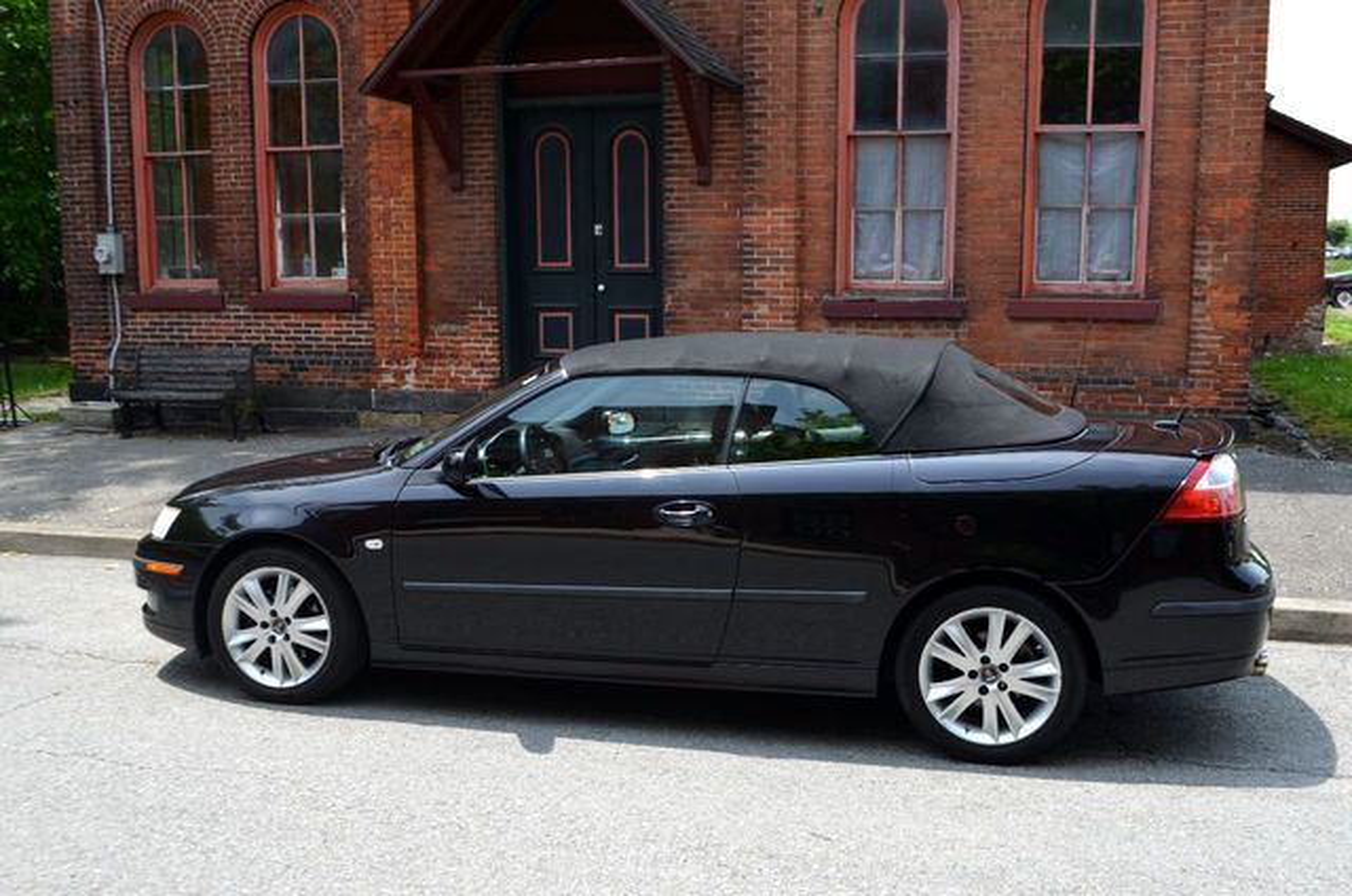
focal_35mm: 36
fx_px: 1349
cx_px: 676
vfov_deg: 36.7
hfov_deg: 53.2
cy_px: 448
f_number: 7.1
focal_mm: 24
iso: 200
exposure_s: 1/200
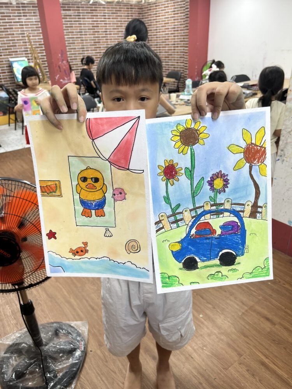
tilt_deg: -28.0
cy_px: 194
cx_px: 146
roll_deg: +2.9
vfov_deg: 67.3
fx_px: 292
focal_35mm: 26
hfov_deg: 53.1
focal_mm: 5.1
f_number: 1.6
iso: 32
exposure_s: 1/100
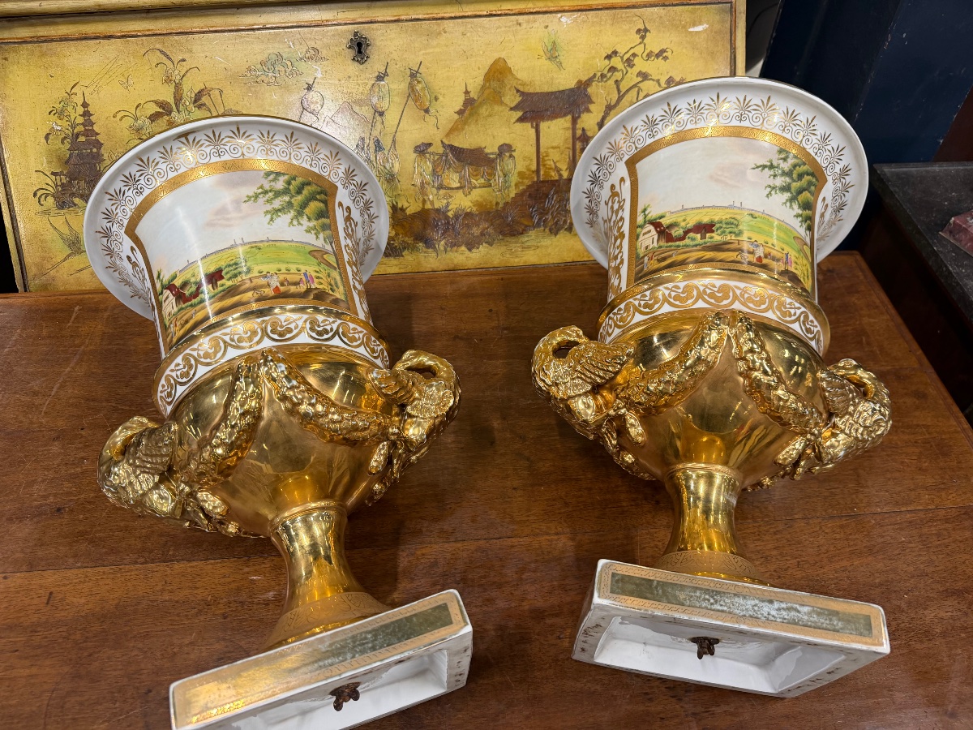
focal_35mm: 24
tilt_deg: -48.1
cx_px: 486
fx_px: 675
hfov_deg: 71.6
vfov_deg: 56.8
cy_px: 365
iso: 200
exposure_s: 1/71
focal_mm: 6.76
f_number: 1.78
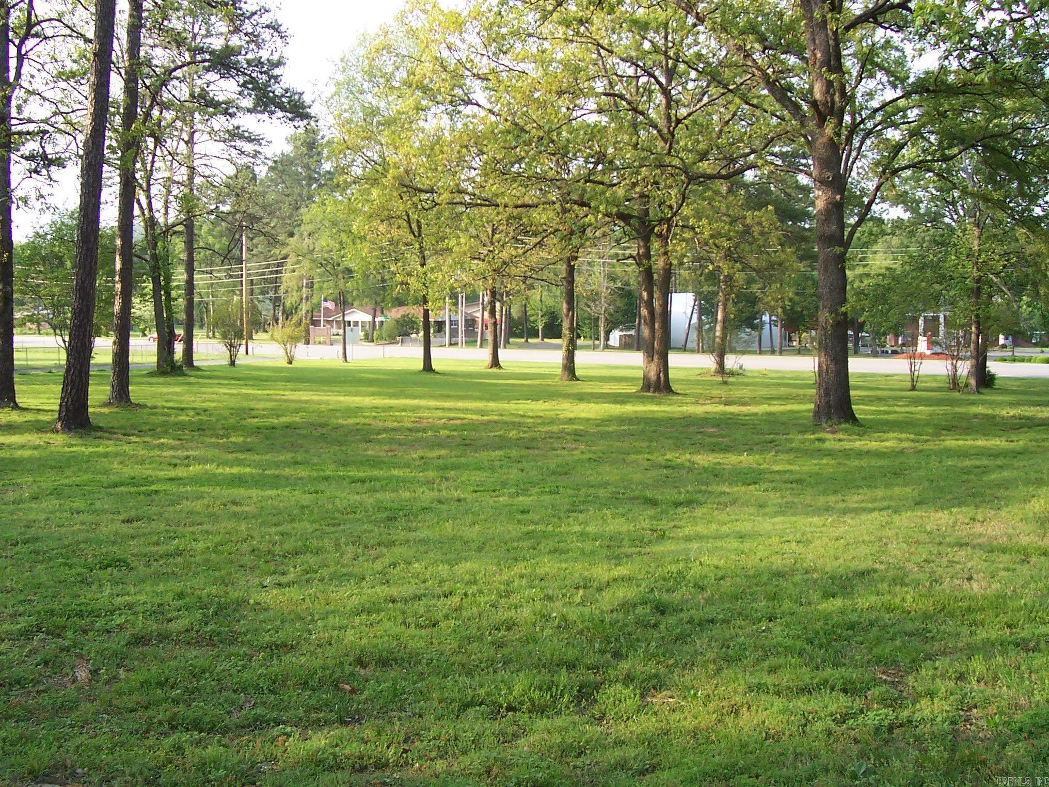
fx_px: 1121
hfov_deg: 50.1
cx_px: 524
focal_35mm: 37
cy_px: 394
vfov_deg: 38.7
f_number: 2.8
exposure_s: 1/250
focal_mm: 5.6
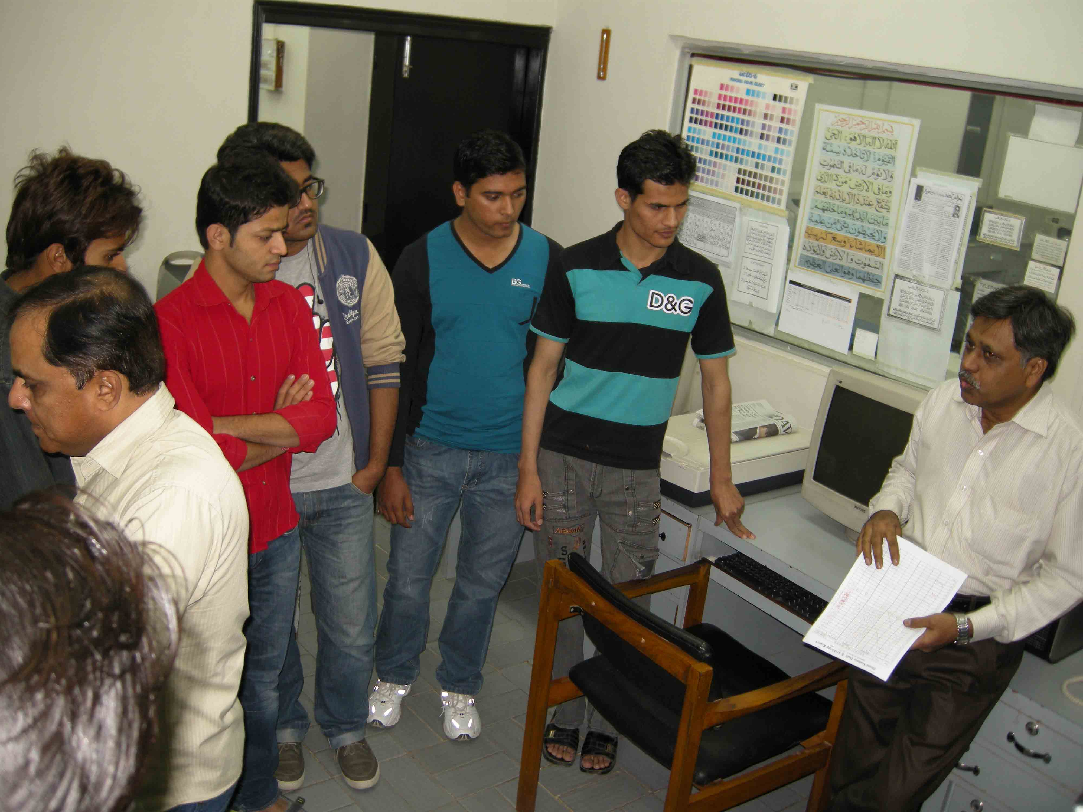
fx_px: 1095
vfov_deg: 40.7
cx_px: 542
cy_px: 406
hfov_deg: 52.6
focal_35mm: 35
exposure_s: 1/30
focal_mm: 7.5
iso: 93
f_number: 2.7
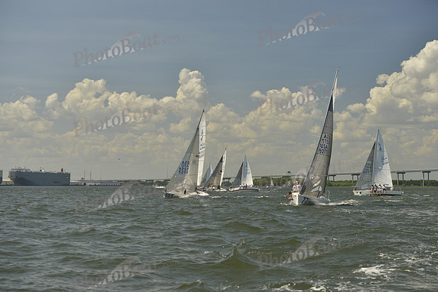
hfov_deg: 28.8
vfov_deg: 19.5
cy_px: 146
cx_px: 219
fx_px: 852
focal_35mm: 70
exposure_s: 1/1250
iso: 280
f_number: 6.3
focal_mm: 70
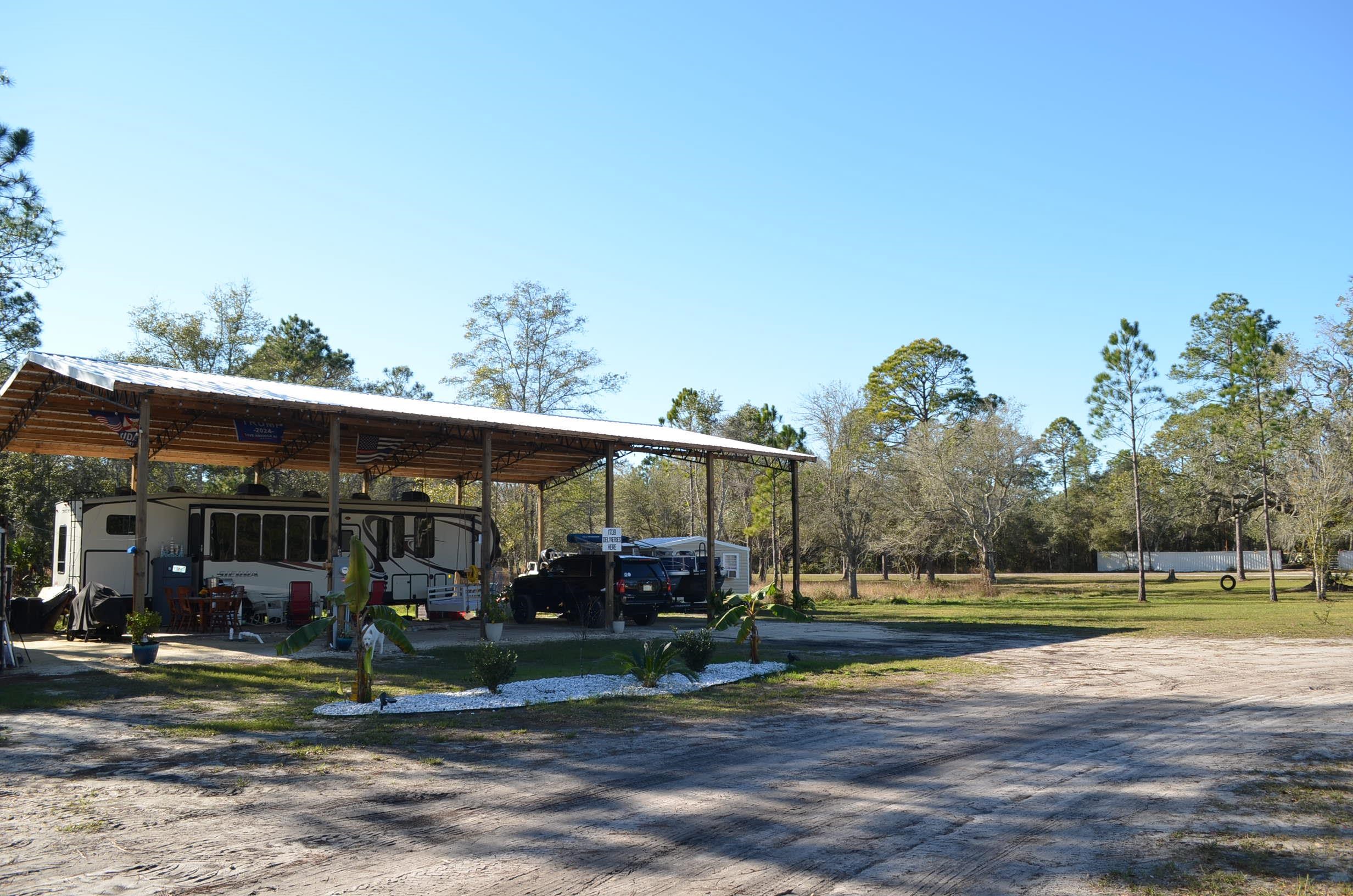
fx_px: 1013
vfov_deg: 47.7
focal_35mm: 27
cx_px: 676
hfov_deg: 67.5
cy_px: 448
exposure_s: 1/200
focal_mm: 18
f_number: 6.3
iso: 100
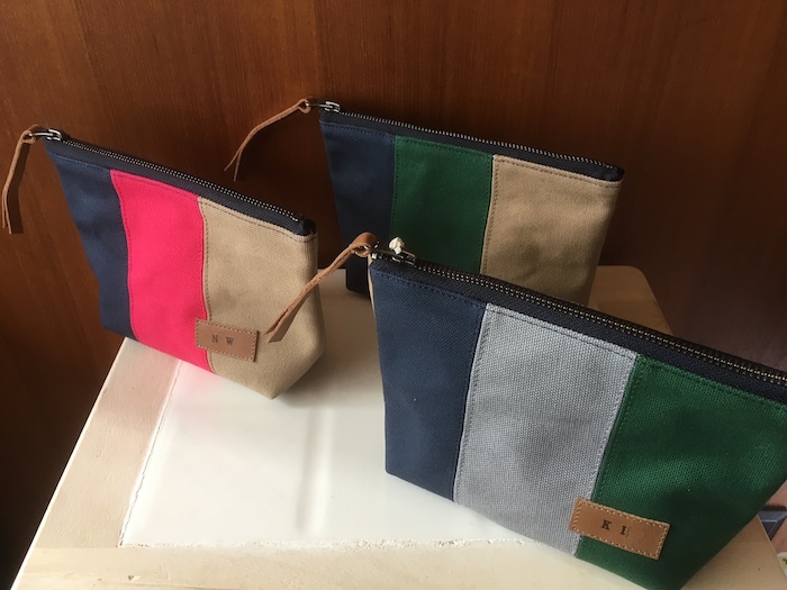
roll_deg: -1.3
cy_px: 295
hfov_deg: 61.7
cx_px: 394
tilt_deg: -36.3
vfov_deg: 48.2
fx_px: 659
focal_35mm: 29
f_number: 2.2
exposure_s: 1/30
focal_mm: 4.15
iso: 64
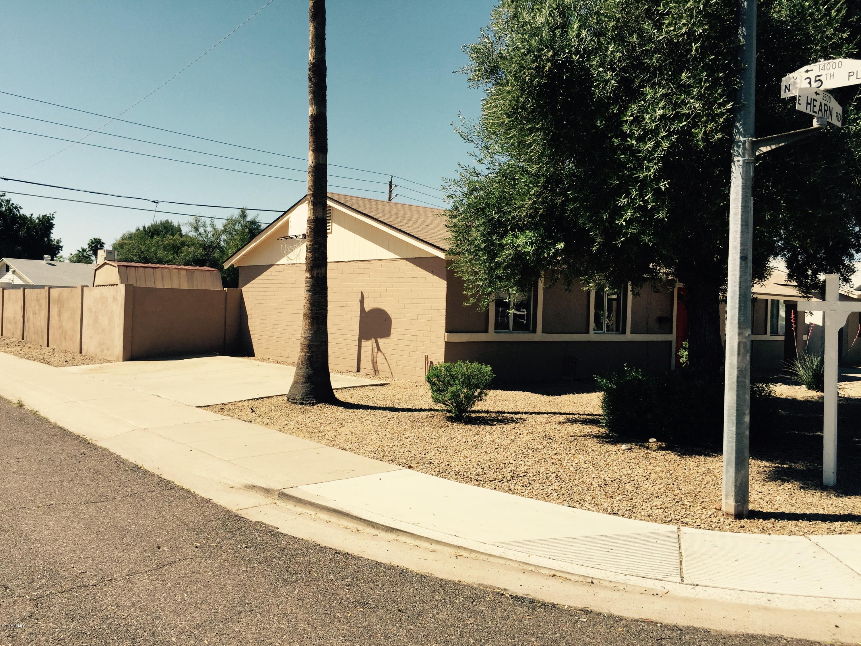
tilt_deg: -0.3
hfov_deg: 61.7
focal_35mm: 29
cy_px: 323
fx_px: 721
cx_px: 430
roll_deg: -2.4
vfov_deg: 48.2
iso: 32
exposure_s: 1/2475
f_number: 2.2
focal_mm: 4.15
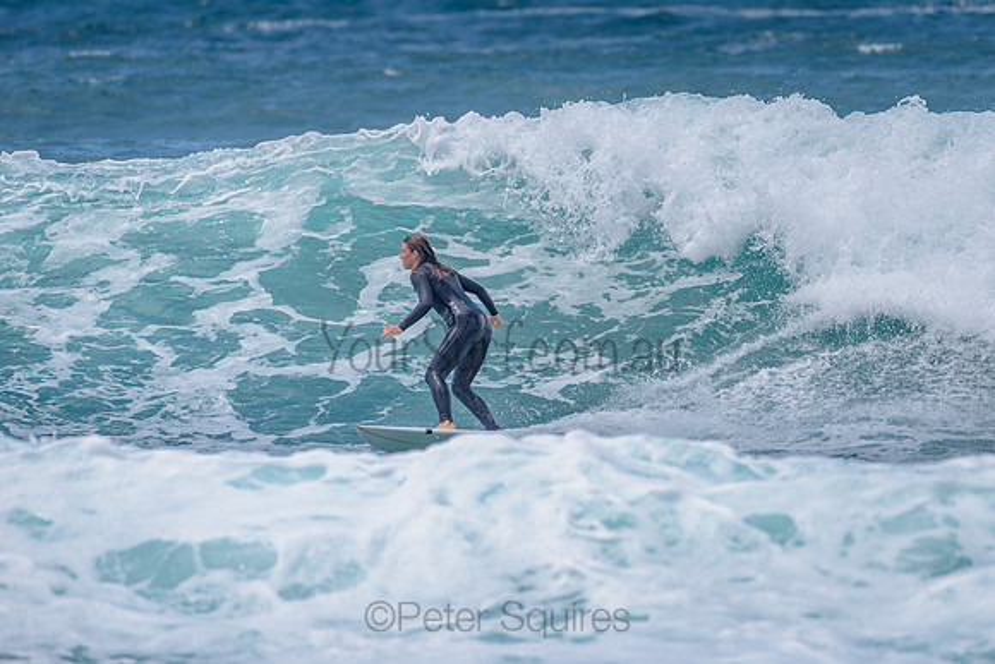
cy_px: 256
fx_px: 16981
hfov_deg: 3.4
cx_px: 611
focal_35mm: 614
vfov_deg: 2.2
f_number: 5.6
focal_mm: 500
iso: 125
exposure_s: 1/2000
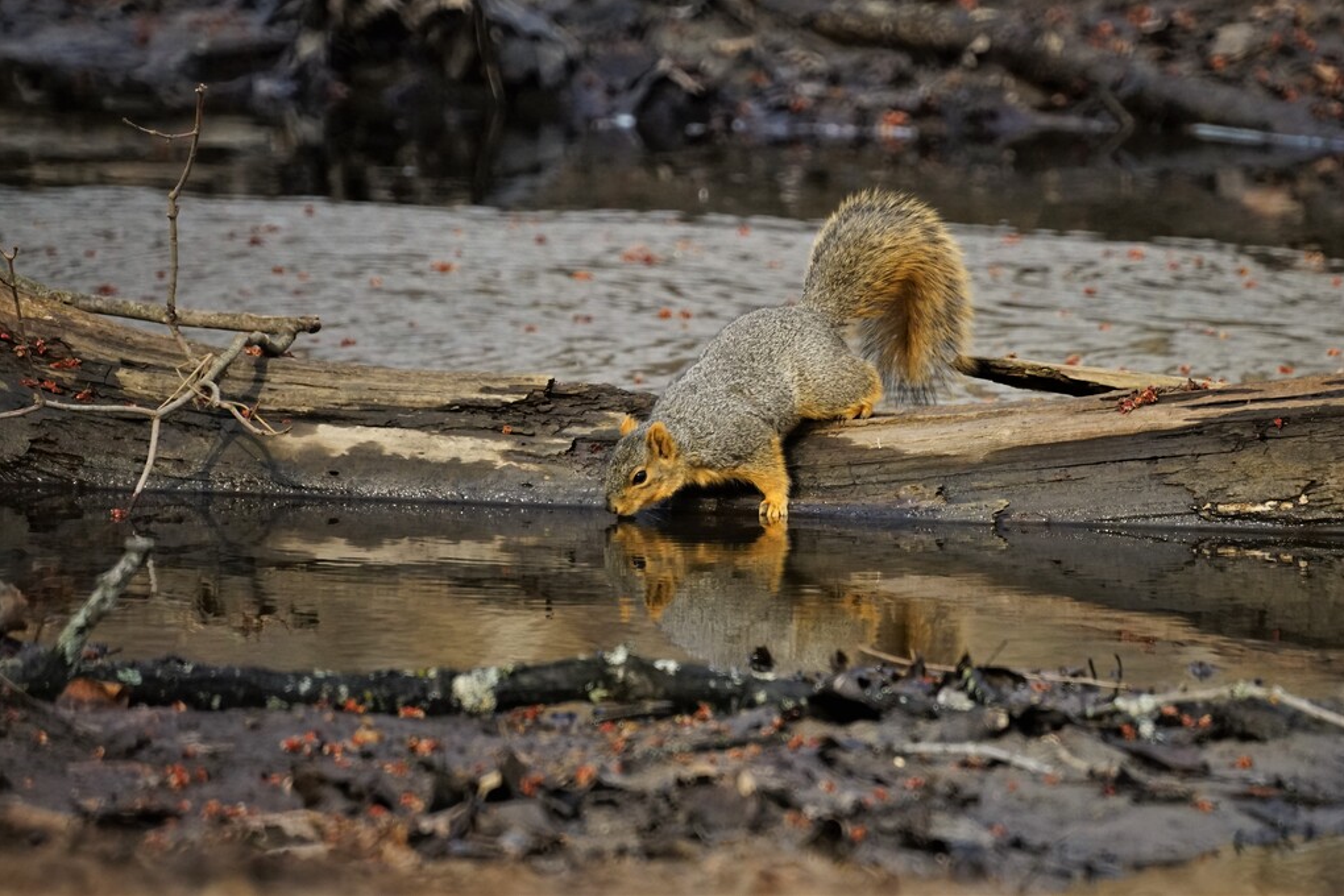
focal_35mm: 502
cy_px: 447
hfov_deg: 4.1
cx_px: 672
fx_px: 18740
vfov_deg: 2.7
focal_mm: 500
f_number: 8
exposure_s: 1/640
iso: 2000
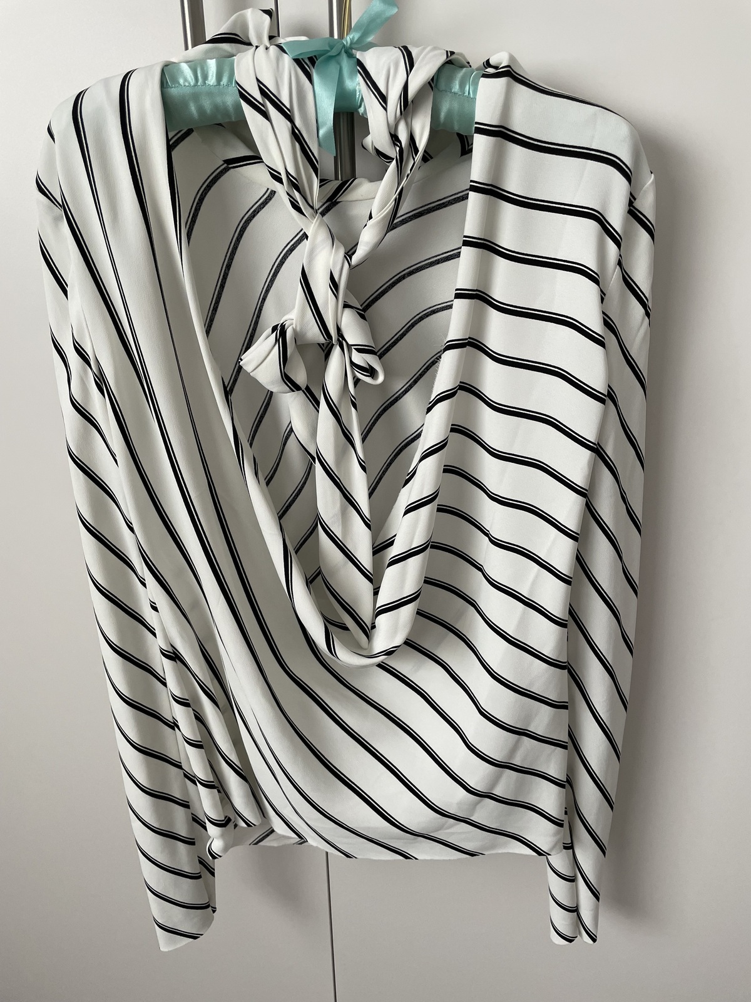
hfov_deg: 53.1
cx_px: 376
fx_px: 752
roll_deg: +1.0
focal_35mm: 26
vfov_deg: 67.3
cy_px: 501
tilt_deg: -23.2
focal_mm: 4.2
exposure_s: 1/115
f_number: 1.6
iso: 125
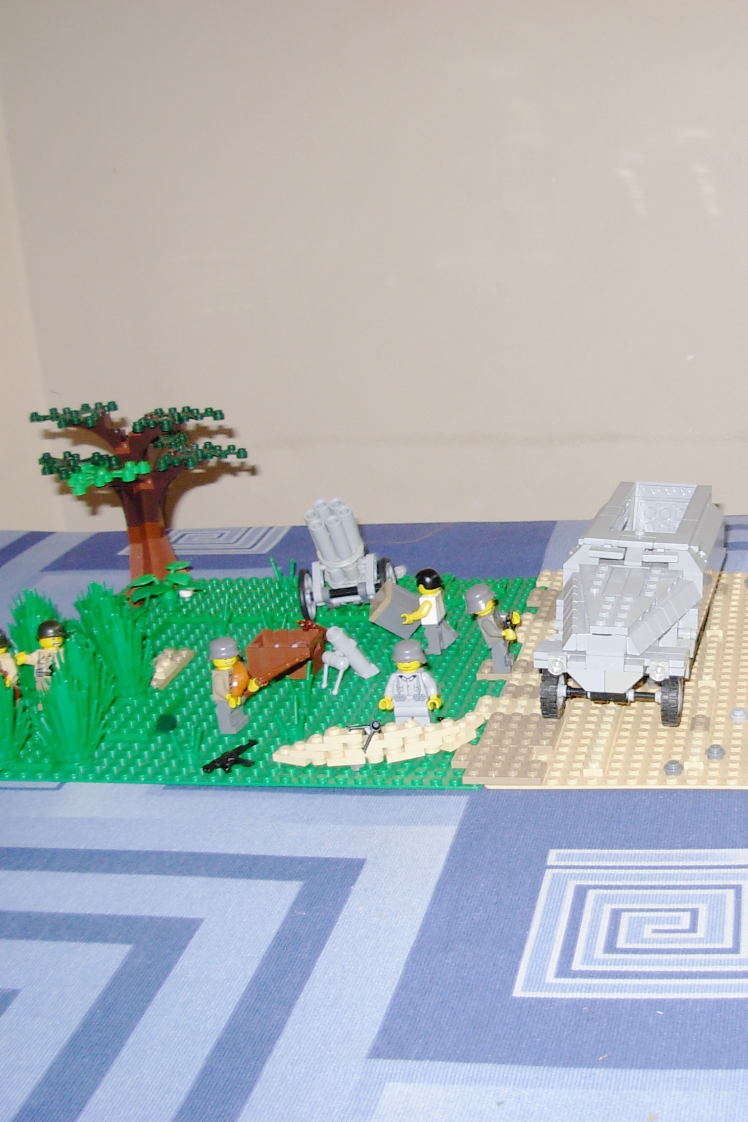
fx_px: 1652
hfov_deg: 24.8
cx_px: 671
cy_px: 559
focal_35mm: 53
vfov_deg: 37.5
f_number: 2.9
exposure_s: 1/22.6
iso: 79
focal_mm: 6.3
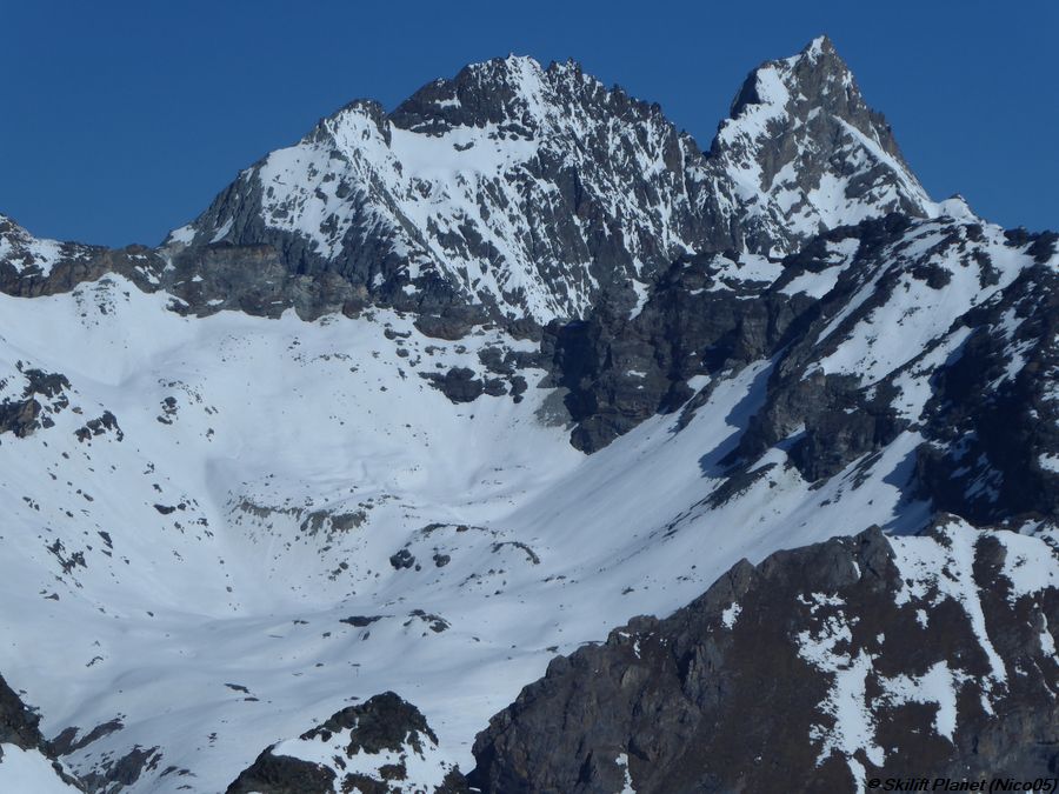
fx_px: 6302
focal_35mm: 206
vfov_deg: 7.2
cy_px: 397
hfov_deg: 9.6
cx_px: 530
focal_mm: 33.2
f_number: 5.6
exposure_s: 1/1600
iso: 80
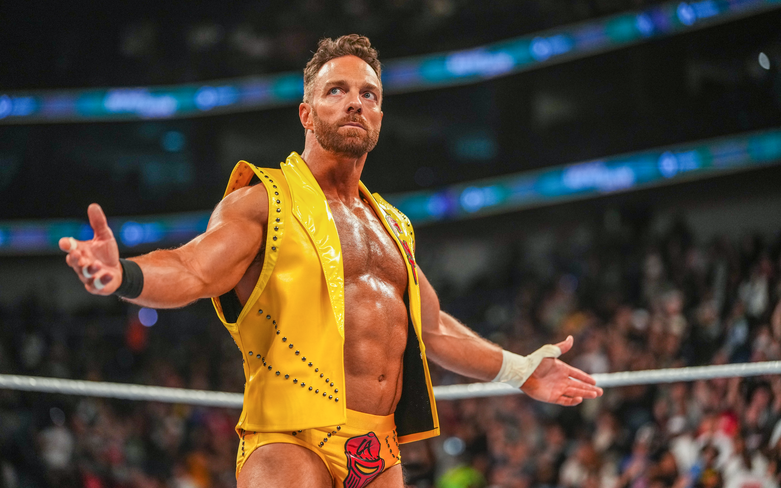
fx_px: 2043
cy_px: 235
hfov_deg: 21.6
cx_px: 390
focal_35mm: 96
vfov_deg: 13.6
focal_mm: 94
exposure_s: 1/1000
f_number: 2
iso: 2500
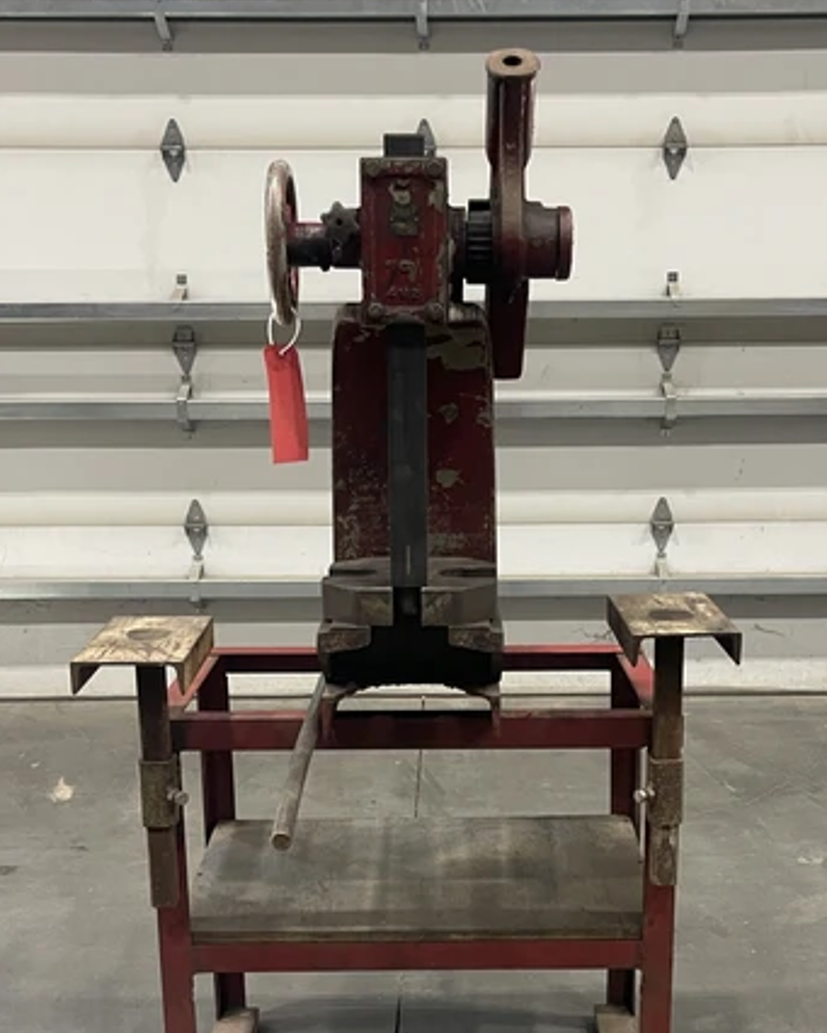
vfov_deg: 42.5
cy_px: 650
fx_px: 1315
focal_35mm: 43
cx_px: 477
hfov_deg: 34.8
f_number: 1.6
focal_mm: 5.1
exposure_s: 1/60
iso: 320
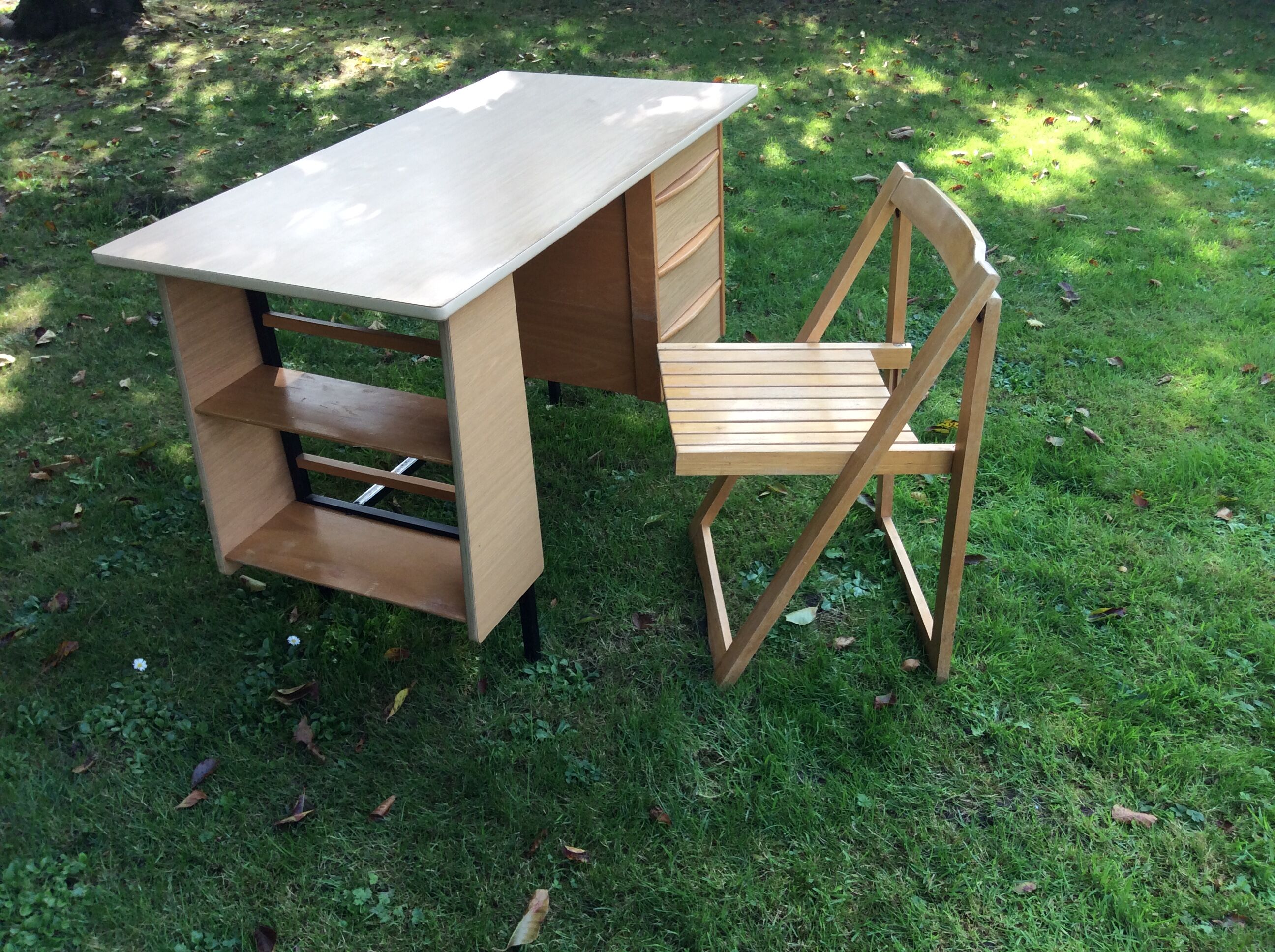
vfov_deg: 44.1
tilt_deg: -33.3
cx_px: 638
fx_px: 1177
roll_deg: +2.8
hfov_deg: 56.9
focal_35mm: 32
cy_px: 476
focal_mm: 3.3
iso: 32
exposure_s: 1/146
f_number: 2.4
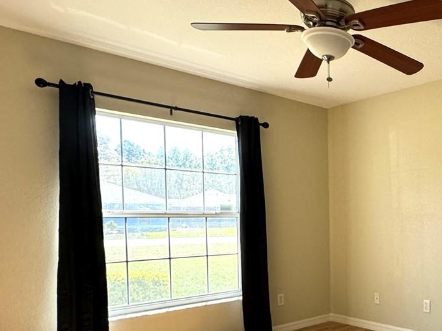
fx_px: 421
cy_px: 238
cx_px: 416
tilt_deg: -3.1
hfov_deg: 48.2
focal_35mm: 33
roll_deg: +0.2
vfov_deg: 41.9
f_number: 2.2
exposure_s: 1/120
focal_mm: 2.22
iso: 250
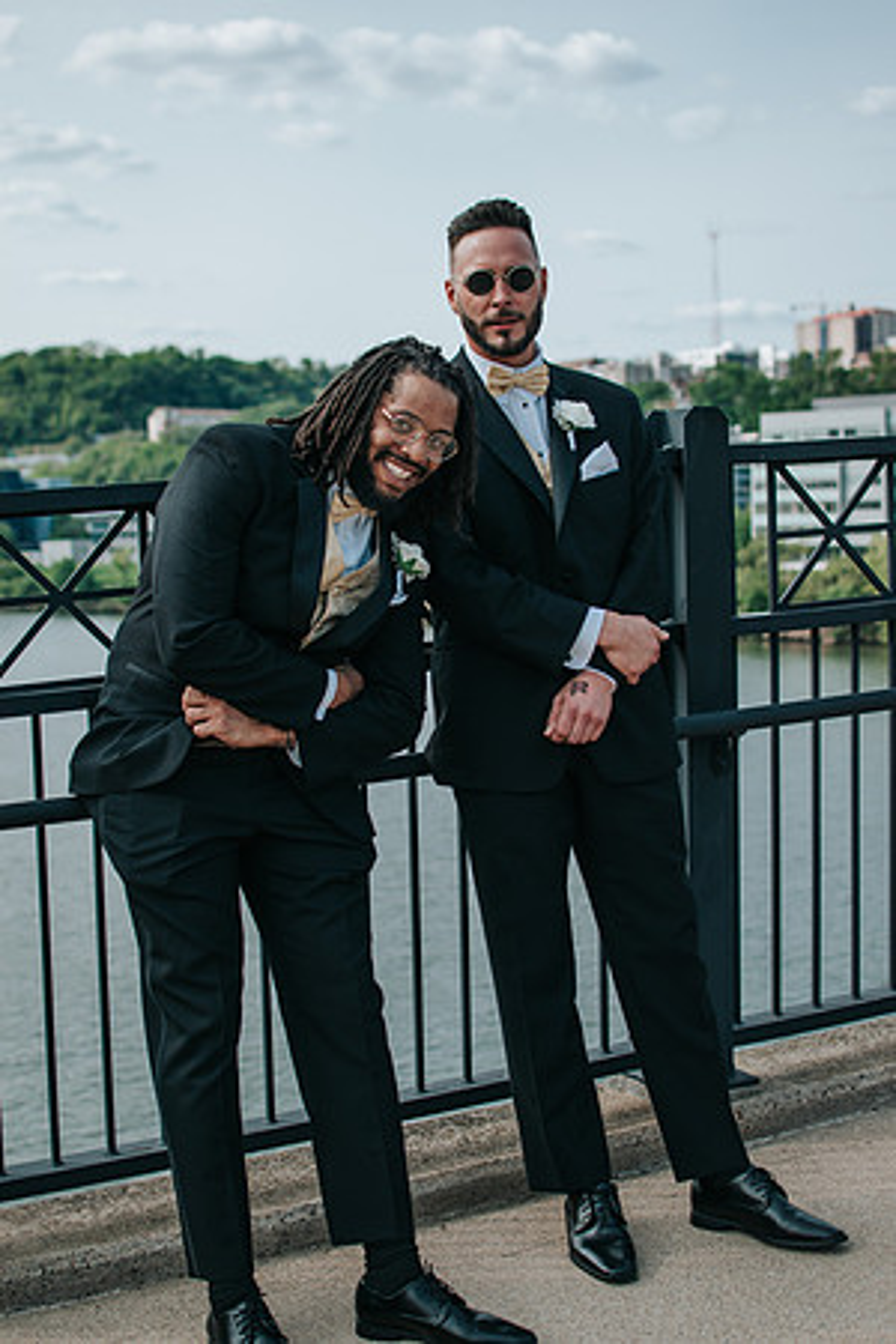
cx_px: 448
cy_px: 672
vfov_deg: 37.9
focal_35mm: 52
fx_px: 1960
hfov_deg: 25.8
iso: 100
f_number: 2.8
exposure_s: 1/2500
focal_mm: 35
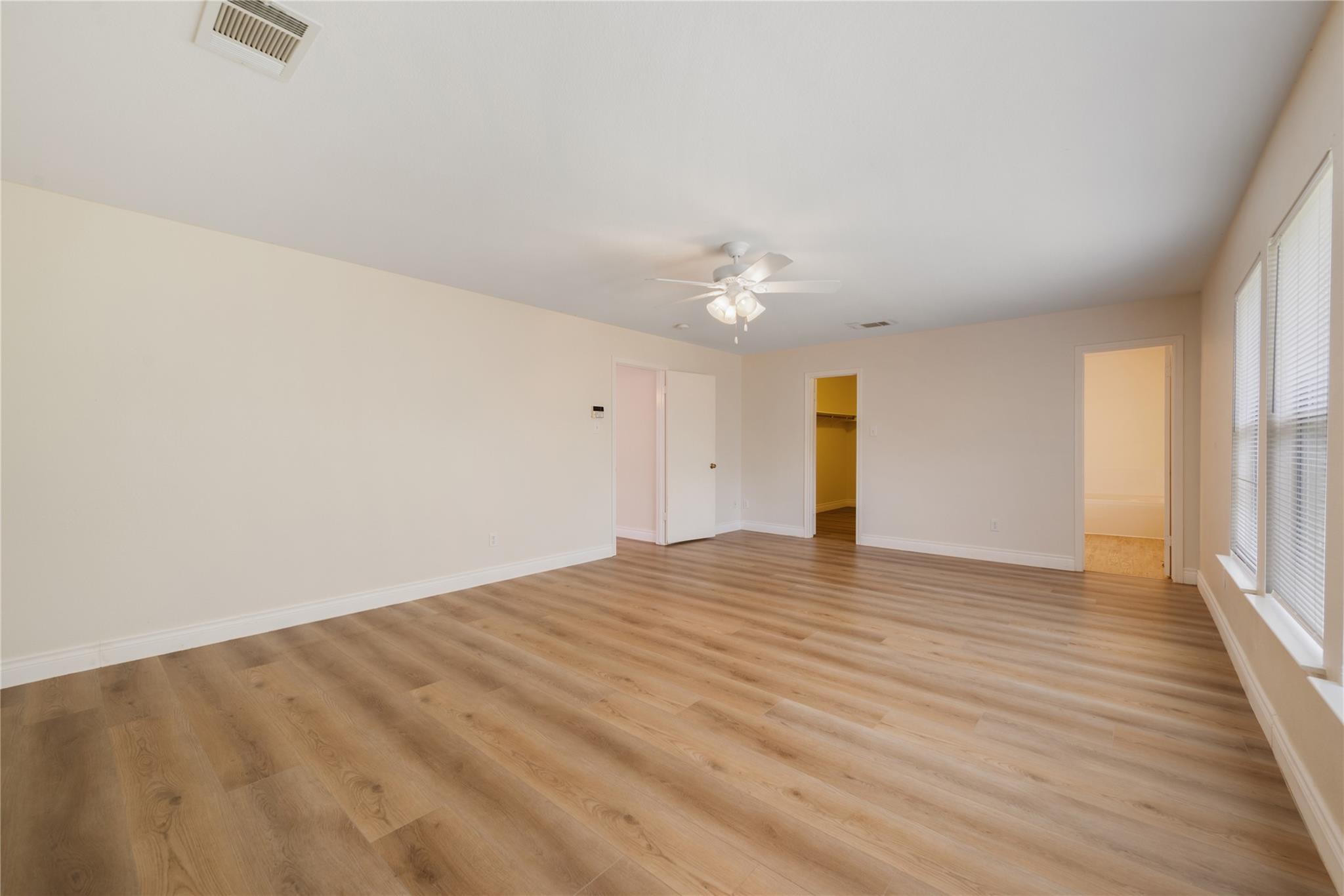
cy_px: 448
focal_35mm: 14
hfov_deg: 104.2
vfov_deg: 81.2
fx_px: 523
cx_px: 672
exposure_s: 1/5
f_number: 8
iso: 400
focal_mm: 14
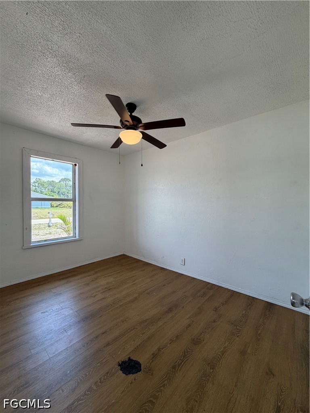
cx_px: 155
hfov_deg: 85.7
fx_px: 167
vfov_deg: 102.1
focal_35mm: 14
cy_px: 206
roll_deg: -0.1
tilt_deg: -0.3
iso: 100
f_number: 2.2
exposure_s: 1/120
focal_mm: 2.22
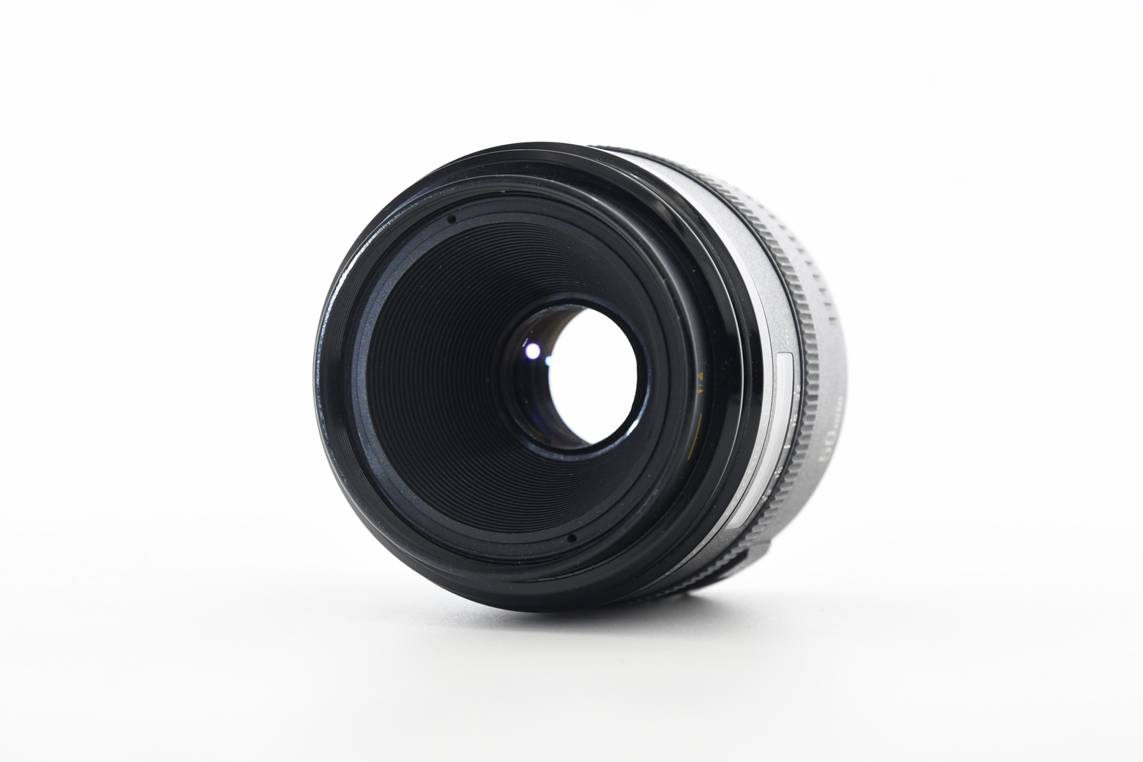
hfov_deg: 17.1
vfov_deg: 11.4
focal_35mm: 120
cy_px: 381
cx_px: 572
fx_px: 3810
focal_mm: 80
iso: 1000
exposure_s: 1/125
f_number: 8
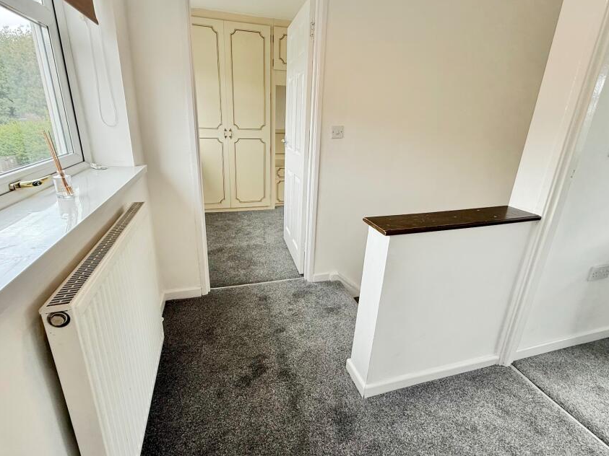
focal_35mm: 17
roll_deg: -2.5
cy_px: 214
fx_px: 299
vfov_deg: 74.6
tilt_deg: -18.0
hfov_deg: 91.0
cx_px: 298
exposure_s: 1/99
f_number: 2.2
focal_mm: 2.22
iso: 80
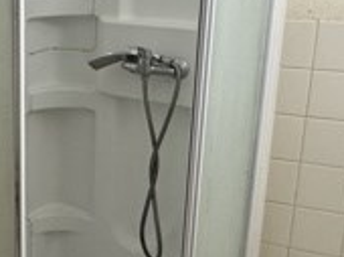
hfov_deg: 27.0
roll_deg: +1.6
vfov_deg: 22.2
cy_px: 127
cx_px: -34
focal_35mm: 66
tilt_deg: -16.6
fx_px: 655
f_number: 2.2
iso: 160
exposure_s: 1/100
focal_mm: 2.22
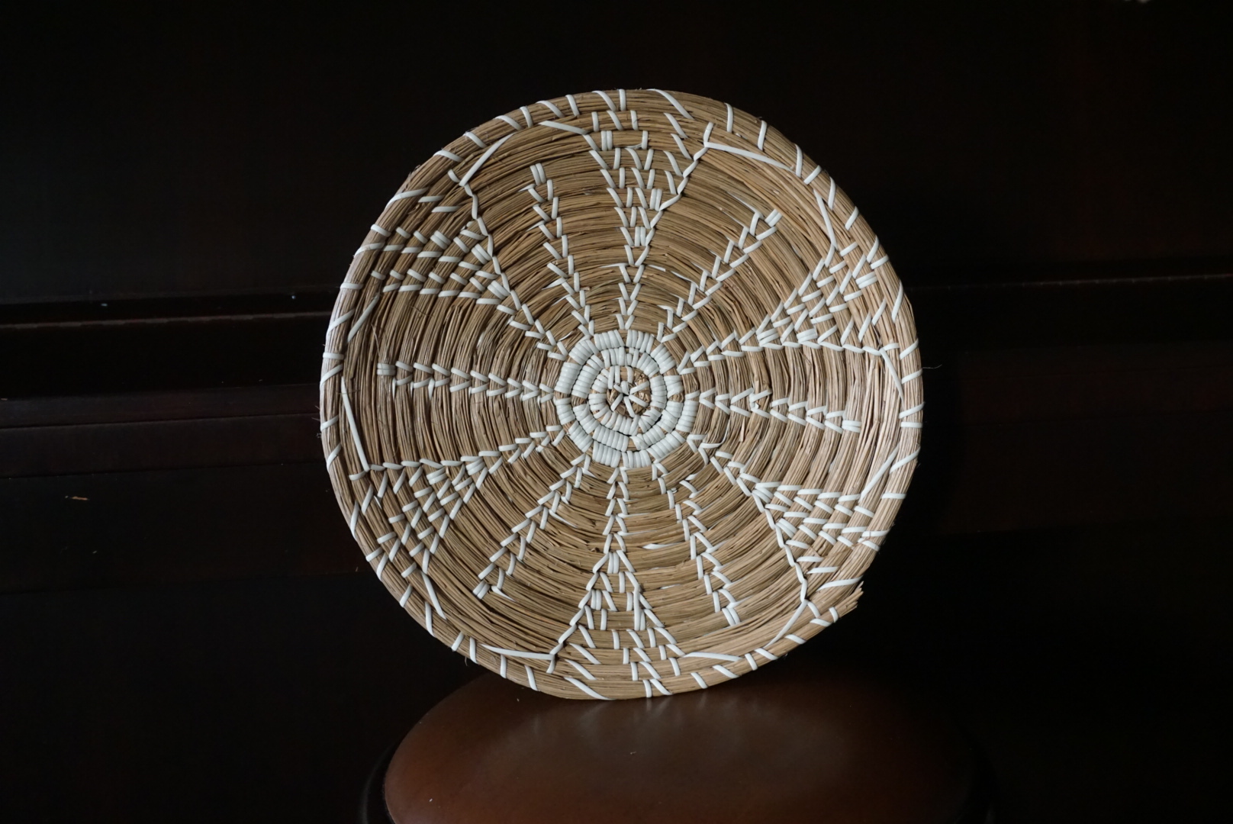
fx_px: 1234
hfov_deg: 53.1
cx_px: 616
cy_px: 412
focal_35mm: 36
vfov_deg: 36.9
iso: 3200
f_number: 4.5
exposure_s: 1/100
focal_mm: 24
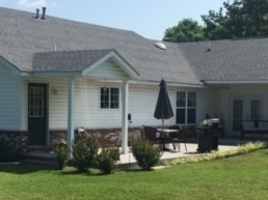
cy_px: 125
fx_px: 557
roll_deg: -0.3
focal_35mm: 72
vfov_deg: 20.4
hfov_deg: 27.0
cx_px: 106
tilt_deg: -0.8
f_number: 2.2
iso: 25
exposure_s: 1/1451
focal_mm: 4.15
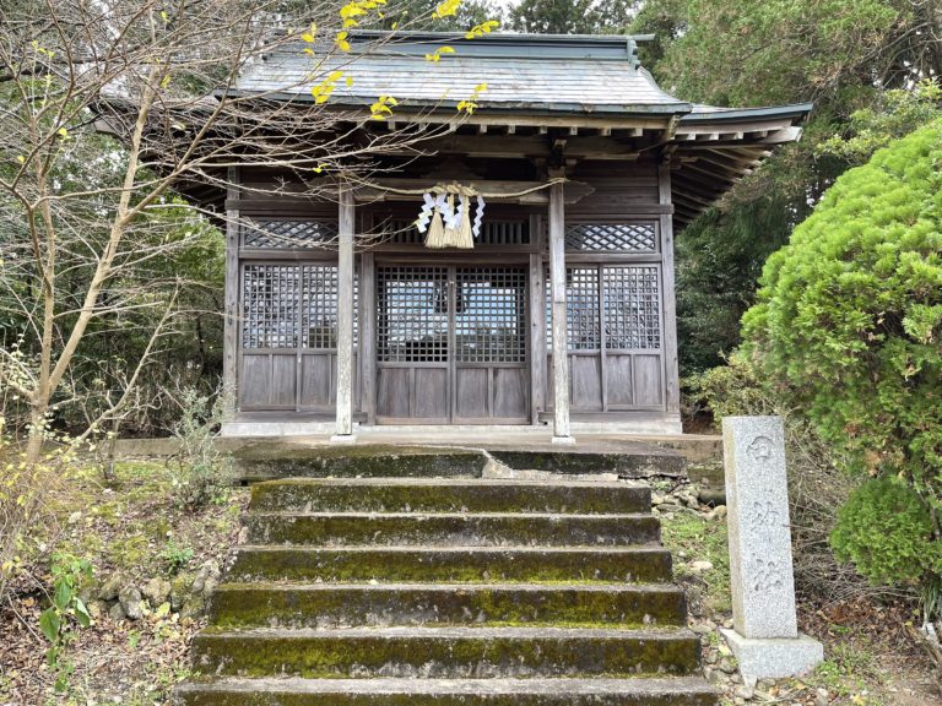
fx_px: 708
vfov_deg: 53.1
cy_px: 353
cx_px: 471
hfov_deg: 67.3
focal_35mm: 26
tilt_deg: +4.8
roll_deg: -0.3
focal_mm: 5.1
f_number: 1.6
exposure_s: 1/127
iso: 32
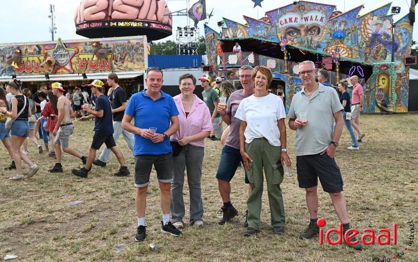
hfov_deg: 48.2
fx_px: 467
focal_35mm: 41
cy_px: 126
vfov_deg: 31.3
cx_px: 208
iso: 140
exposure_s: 1/250
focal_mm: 40
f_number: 5.6
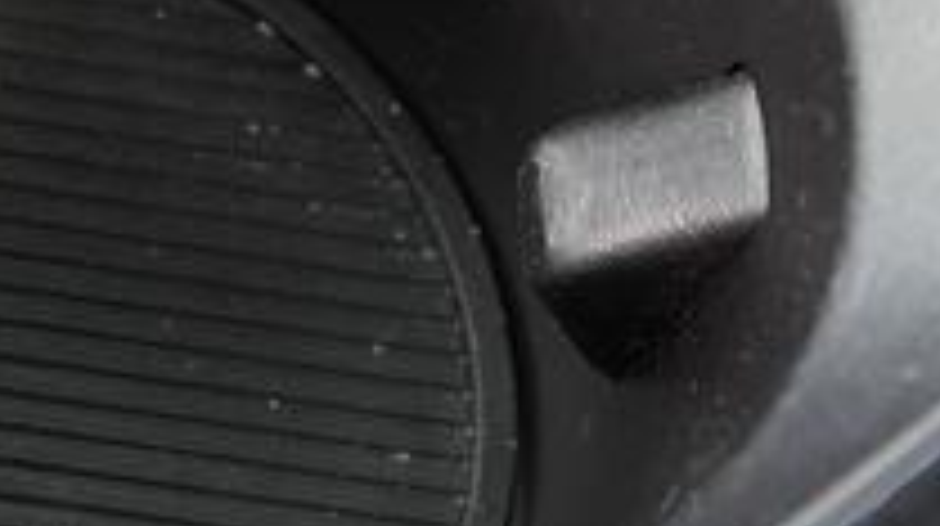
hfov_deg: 11.5
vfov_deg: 6.6
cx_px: -490
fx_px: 4481
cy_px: -400
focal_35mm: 180
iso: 200
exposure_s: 1/60
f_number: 4
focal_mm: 28
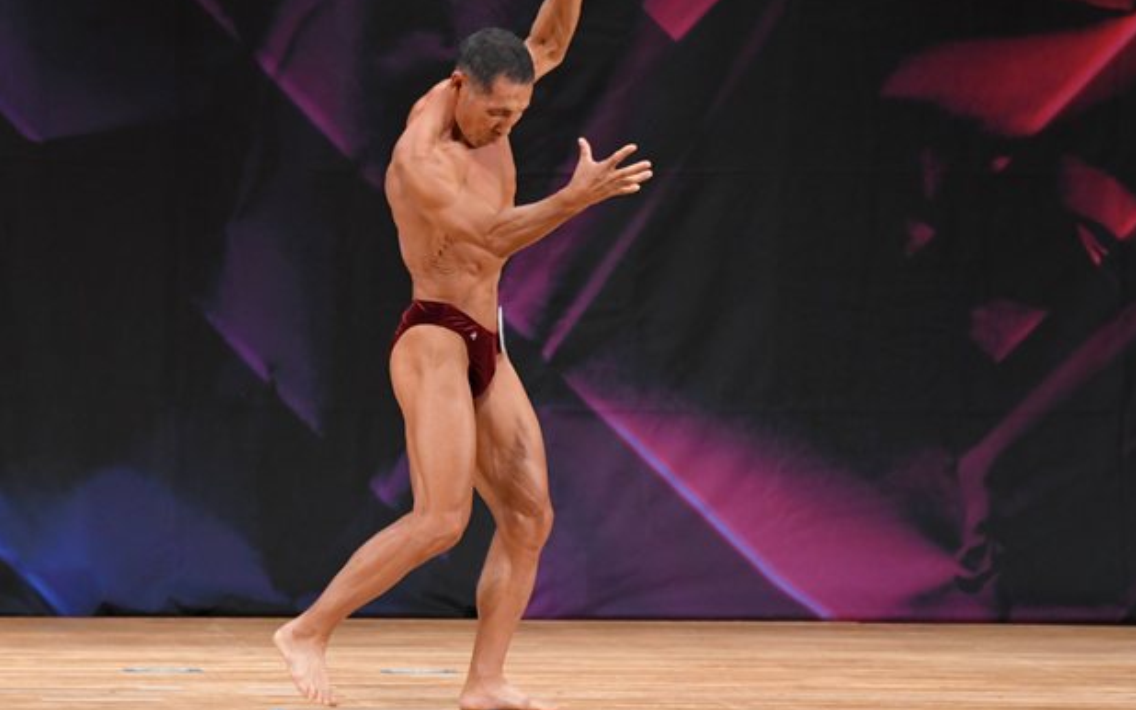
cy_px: 315
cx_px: 475
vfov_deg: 3.8
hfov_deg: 6.1
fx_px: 10679
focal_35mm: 345
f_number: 5.6
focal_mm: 180
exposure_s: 1/400
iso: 3200
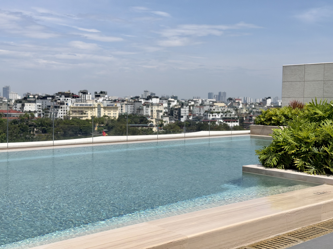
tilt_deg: -4.0
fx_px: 462
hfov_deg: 39.7
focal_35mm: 48
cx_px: 166
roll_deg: -0.6
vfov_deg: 30.3
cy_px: 124
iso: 64
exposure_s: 1/7874
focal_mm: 6.76
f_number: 1.78
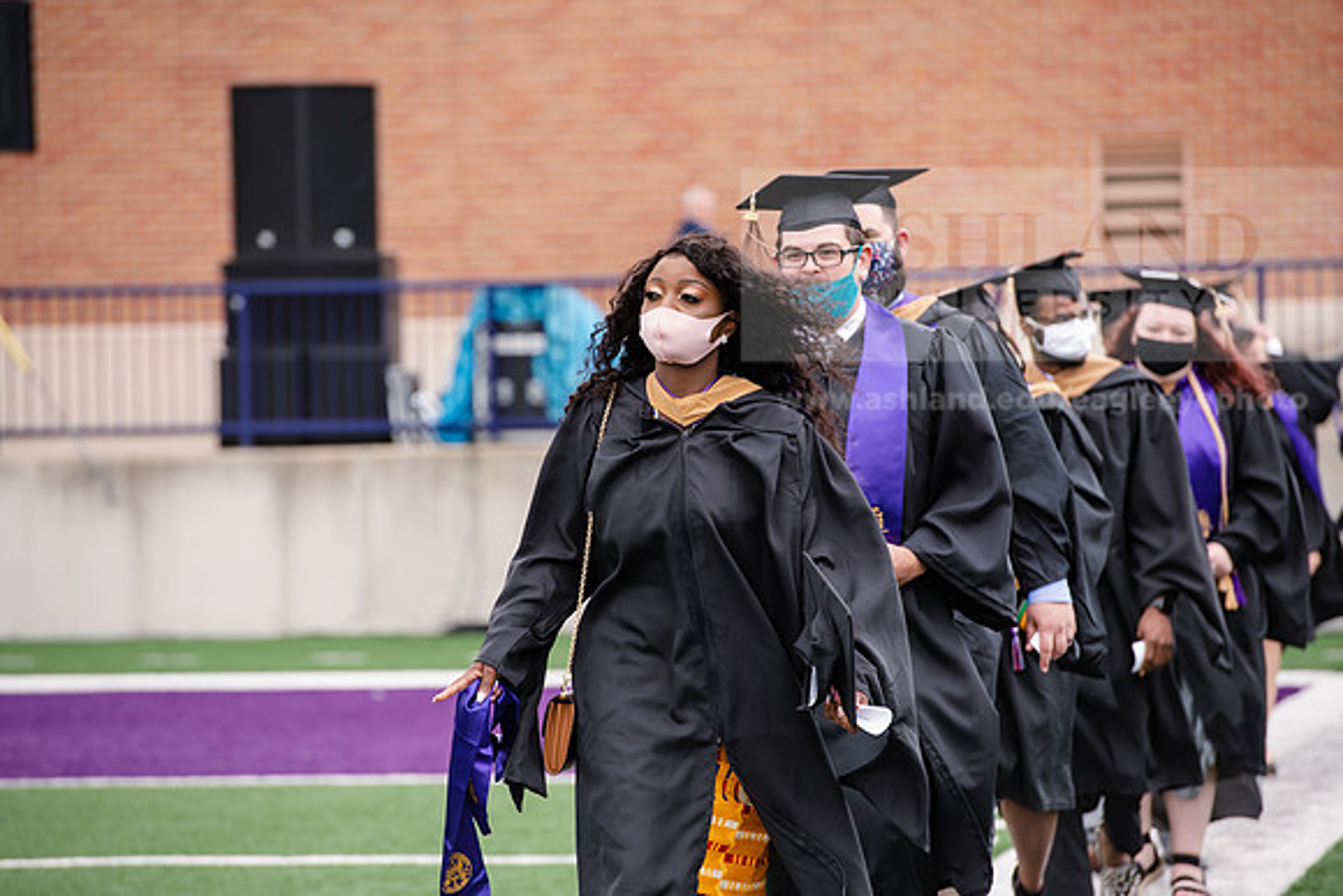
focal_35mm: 200
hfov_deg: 10.3
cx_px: 672
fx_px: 7463
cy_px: 448
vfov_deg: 6.9
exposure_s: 1/640
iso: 500
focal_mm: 200
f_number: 5
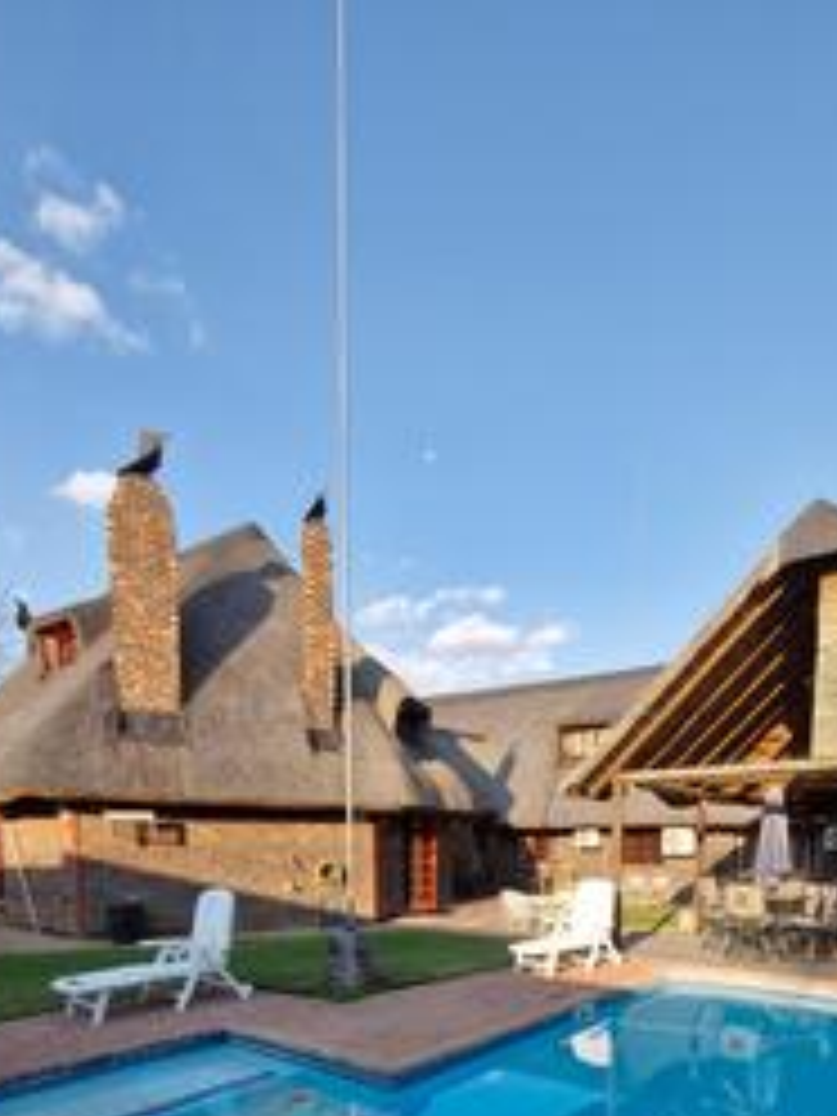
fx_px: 677
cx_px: 536
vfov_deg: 70.9
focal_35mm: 21
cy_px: 896
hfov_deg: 62.3
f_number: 2.2
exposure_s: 1/564
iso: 50
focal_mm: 1.74
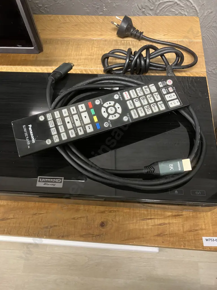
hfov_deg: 49.7
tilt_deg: -62.5
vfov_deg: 63.4
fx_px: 234
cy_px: 145
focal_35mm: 28
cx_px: 108
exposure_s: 1/33
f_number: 1.8
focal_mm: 3.99
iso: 250
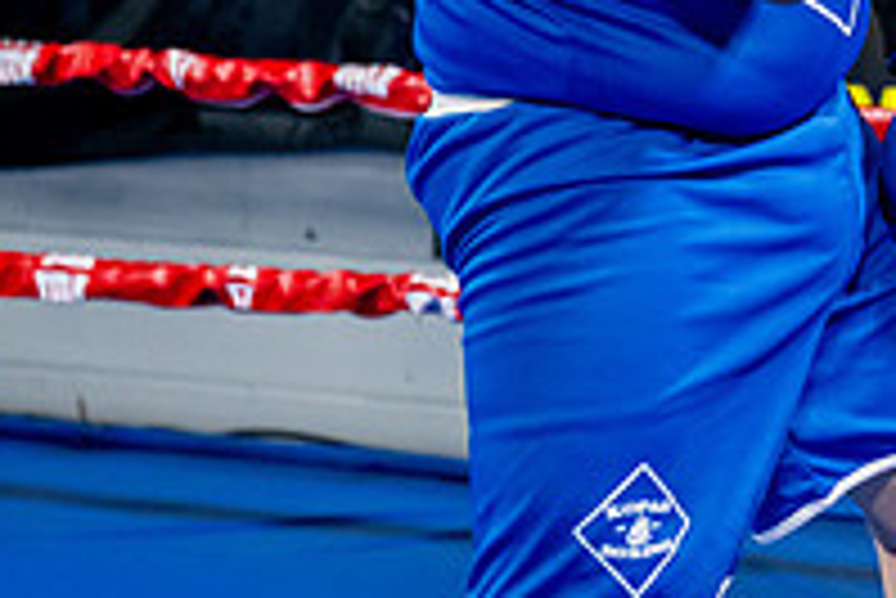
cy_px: 65
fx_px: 4931
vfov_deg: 6.9
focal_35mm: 198
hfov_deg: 10.2
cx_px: 1171
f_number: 2
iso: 4000
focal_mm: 68
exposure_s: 1/1000
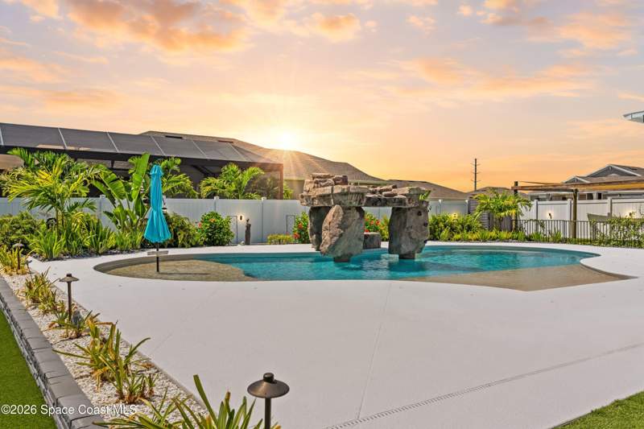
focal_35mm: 29
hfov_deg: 63.7
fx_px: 519
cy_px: 214
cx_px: 322
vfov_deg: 44.9
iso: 100
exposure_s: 1/50
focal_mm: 29
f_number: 9
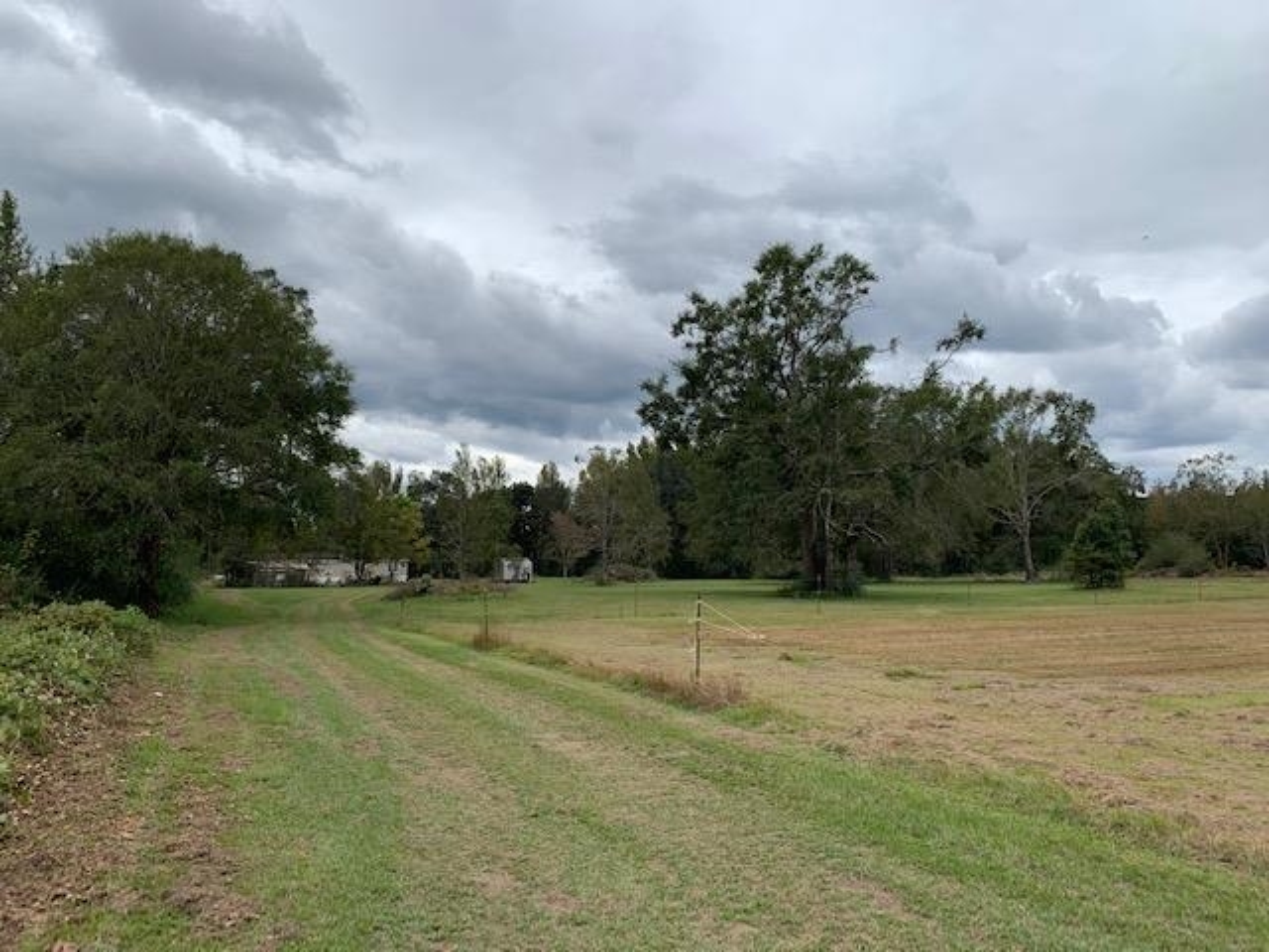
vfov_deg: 53.1
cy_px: 476
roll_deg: +0.0
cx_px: 634
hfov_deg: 67.3
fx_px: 953
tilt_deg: +5.2
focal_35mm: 26
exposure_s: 1/1689
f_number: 1.8
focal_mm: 4.25
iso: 25
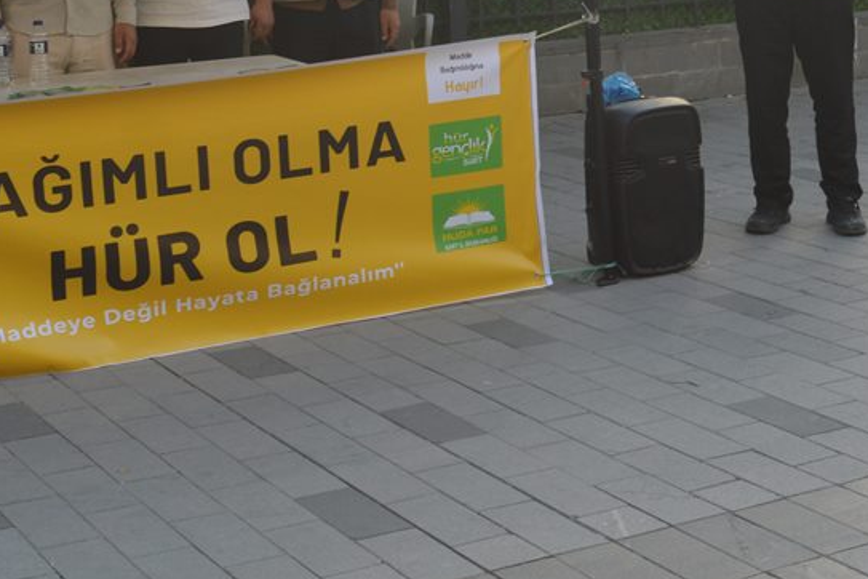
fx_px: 1911
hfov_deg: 25.4
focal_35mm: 79
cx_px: 241
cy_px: -10
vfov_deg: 16.8
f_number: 5.6
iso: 220
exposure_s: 1/125
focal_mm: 21
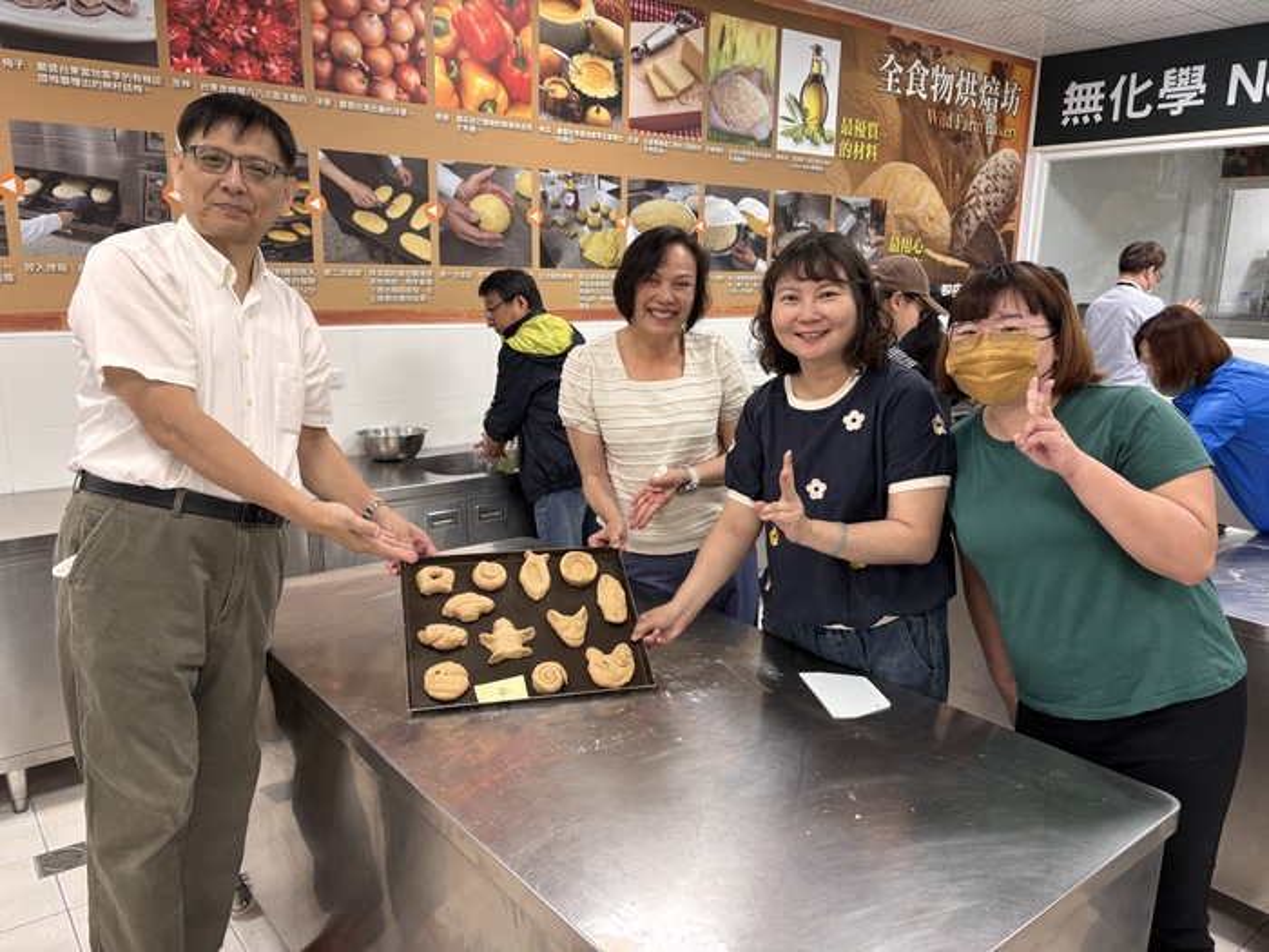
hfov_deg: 67.3
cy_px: 476
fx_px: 953
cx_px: 634
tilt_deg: -12.2
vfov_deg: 53.1
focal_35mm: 26
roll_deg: -0.6
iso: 100
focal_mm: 5.96
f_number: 1.6
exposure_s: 1/60
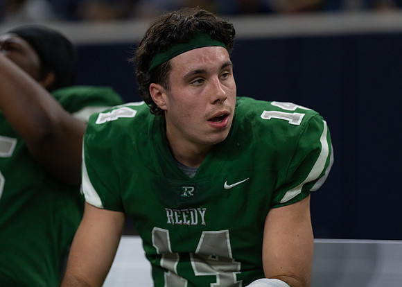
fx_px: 1615
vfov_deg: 10.2
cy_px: 144
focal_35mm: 141
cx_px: 201
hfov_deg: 14.2
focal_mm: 135
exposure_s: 1/1600
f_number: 1.8
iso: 1000
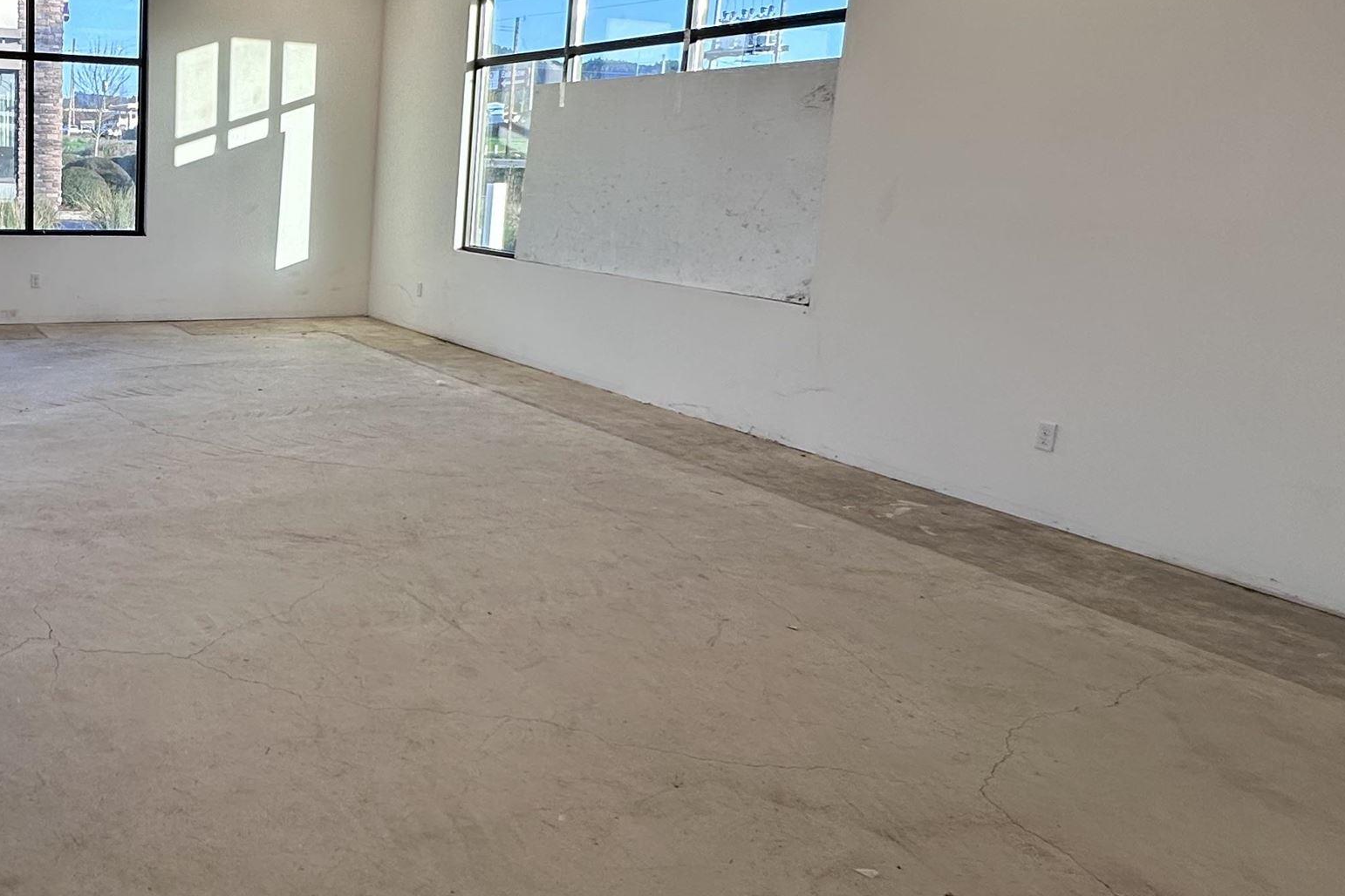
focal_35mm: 29
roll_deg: -0.4
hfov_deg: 56.4
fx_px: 1083
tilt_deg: -9.2
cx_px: 177
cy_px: 352
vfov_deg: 44.7
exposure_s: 1/176
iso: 40
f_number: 2.2
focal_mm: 2.22
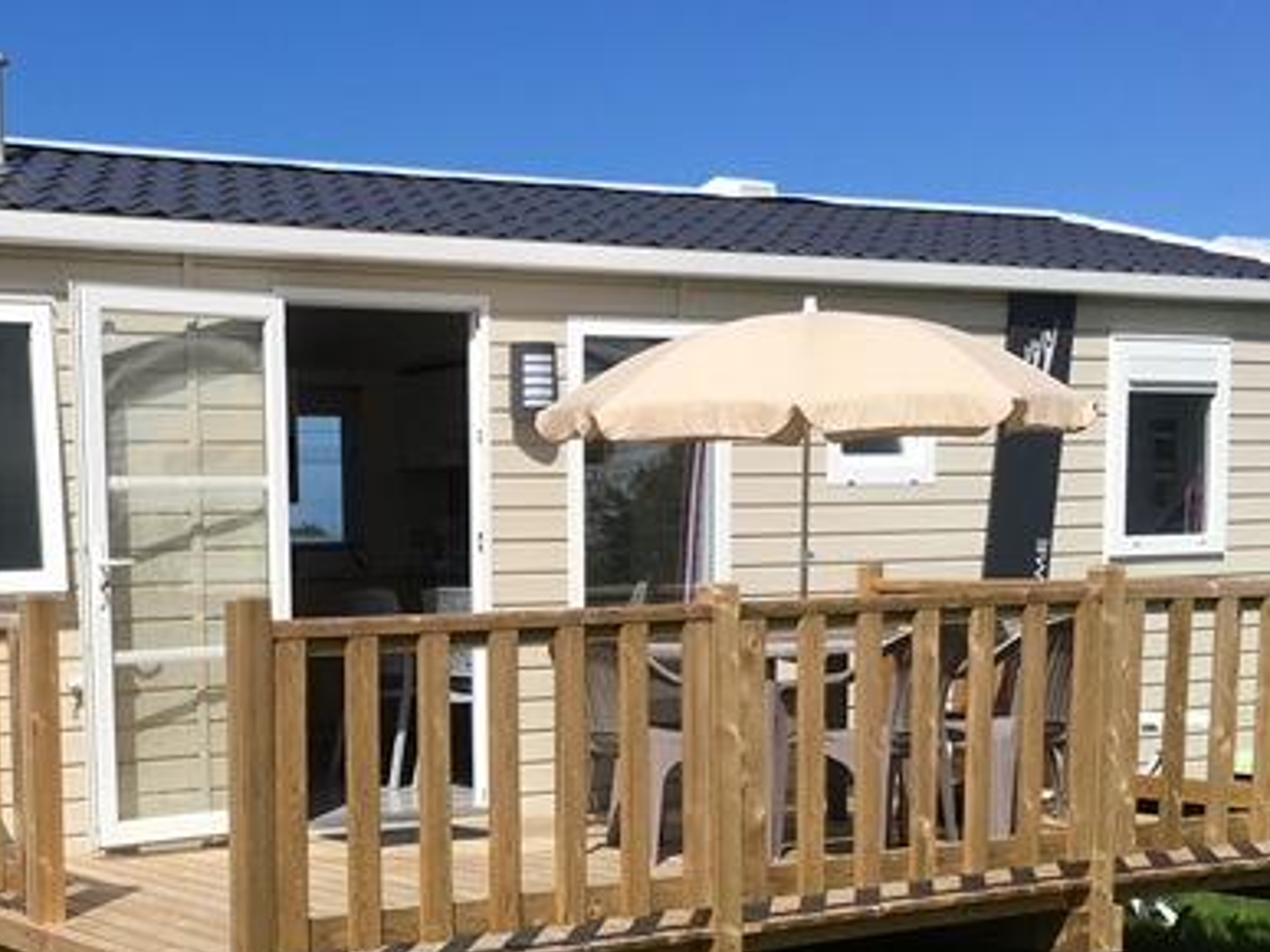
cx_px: 236
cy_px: 854
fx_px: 2201
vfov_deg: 23.8
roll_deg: +2.2
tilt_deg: -6.9
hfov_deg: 31.3
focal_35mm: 60
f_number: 2.2
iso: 25
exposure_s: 1/2747
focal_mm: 4.15
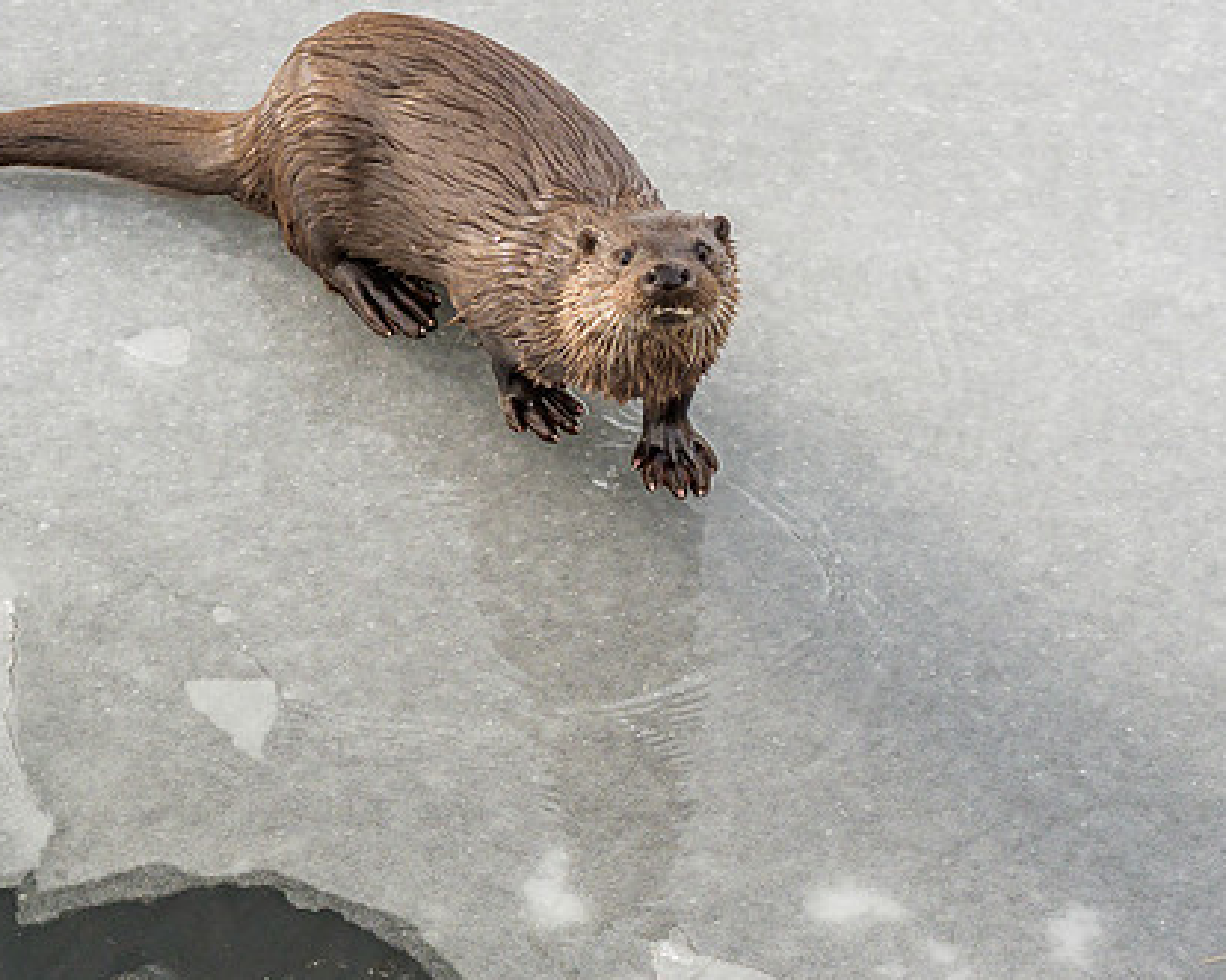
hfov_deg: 13.5
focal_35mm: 143
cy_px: 338
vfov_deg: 10.8
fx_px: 5188
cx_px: 651
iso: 200
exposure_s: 1/250
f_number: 4
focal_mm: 40
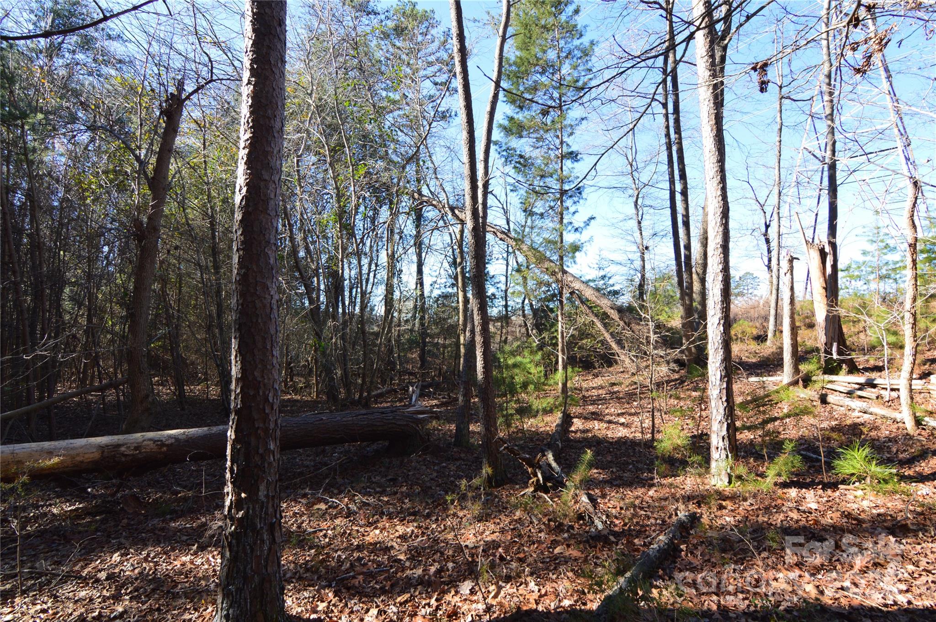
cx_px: 468
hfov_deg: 95.0
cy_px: 311
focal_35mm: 16
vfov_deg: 71.9
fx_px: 429
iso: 400
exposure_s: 1/125
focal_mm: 11
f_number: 9
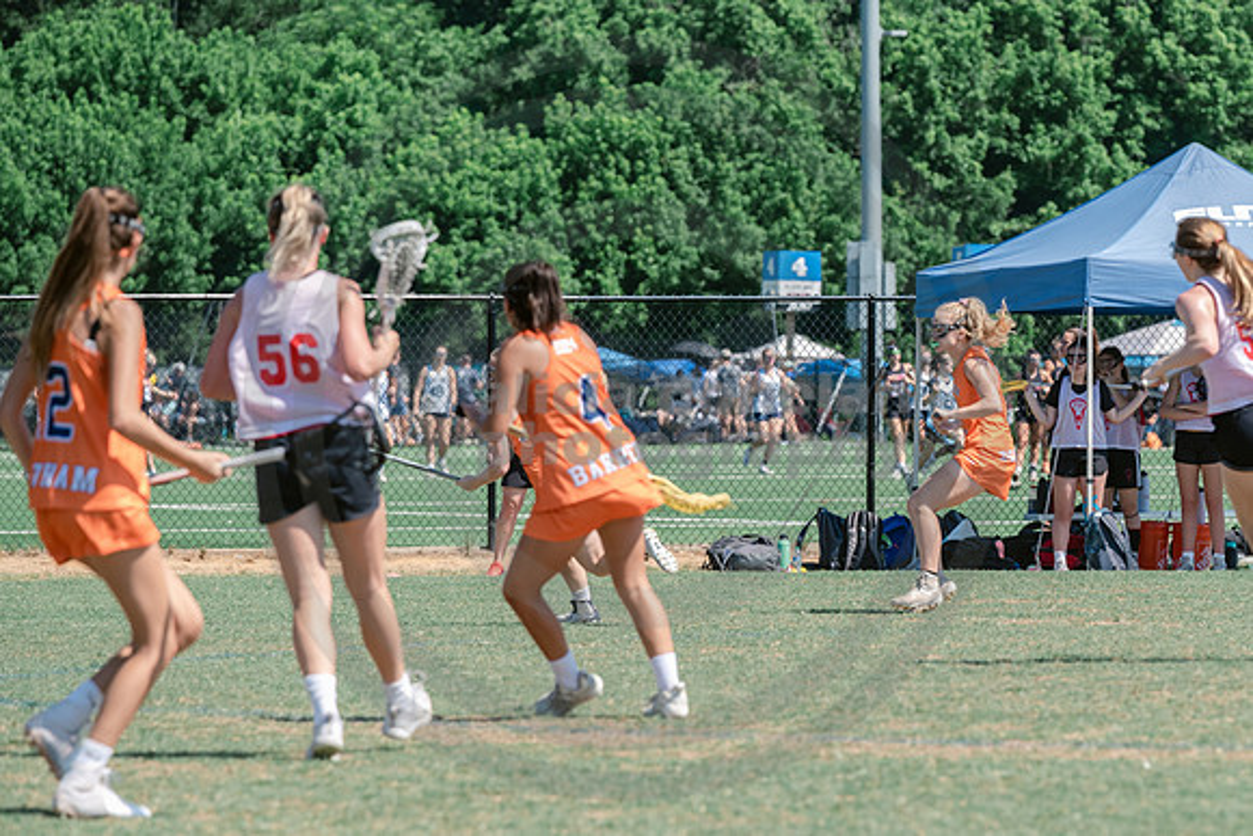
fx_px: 10373
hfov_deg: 6.9
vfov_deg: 4.6
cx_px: 921
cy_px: 575
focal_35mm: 298
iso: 400
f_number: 5
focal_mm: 200
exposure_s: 1/1600
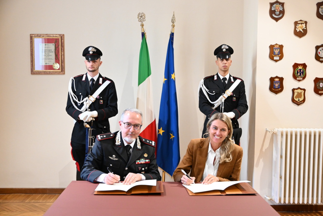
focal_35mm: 44
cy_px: 108
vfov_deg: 30.8
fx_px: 390
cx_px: 162
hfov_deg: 45.0
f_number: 4
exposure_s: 1/125
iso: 2800
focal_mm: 29
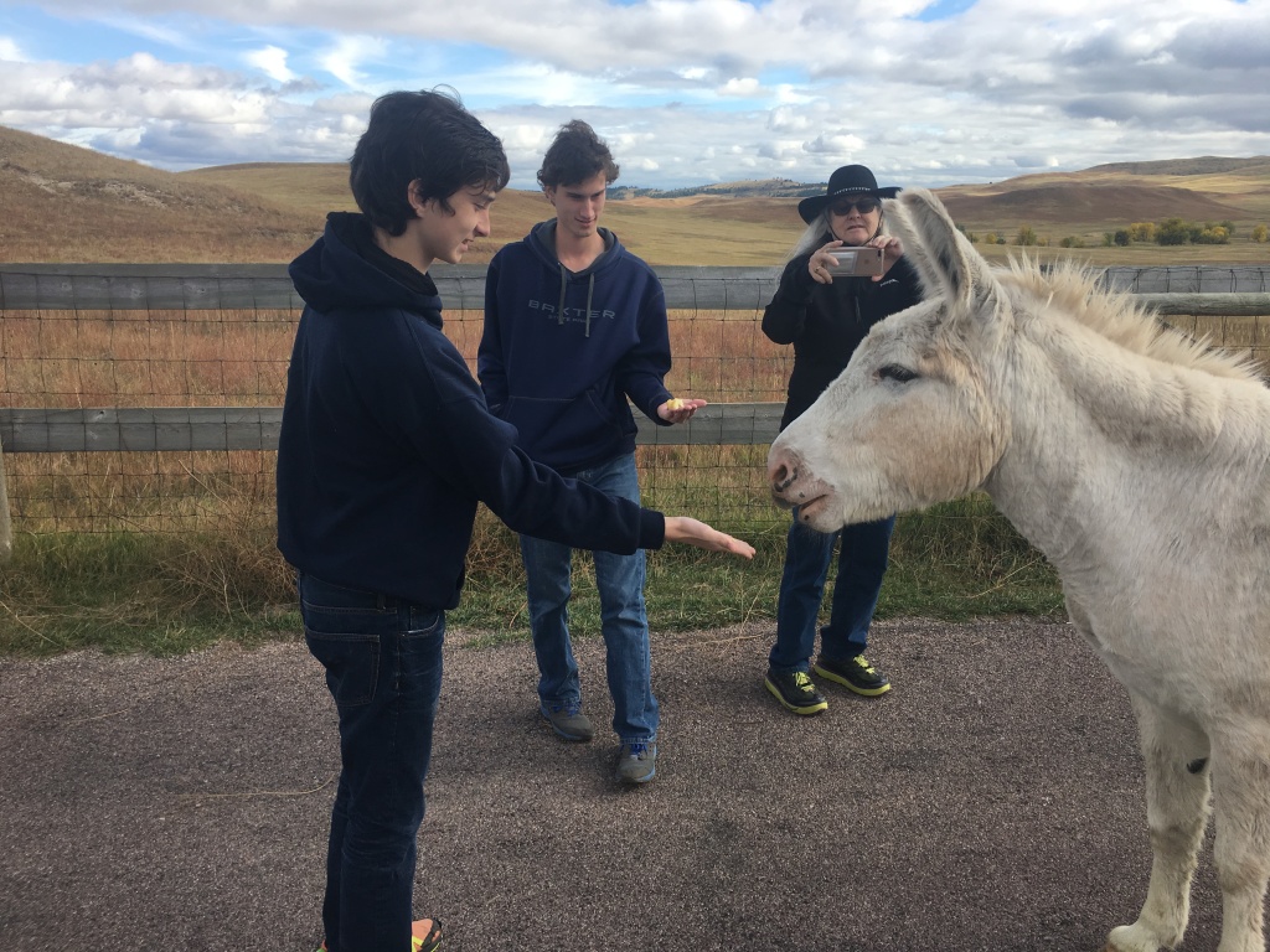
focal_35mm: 29
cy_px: 476
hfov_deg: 61.7
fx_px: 1064
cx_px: 635
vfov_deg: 48.2
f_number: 2.2
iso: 25
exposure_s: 1/916
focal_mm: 4.15
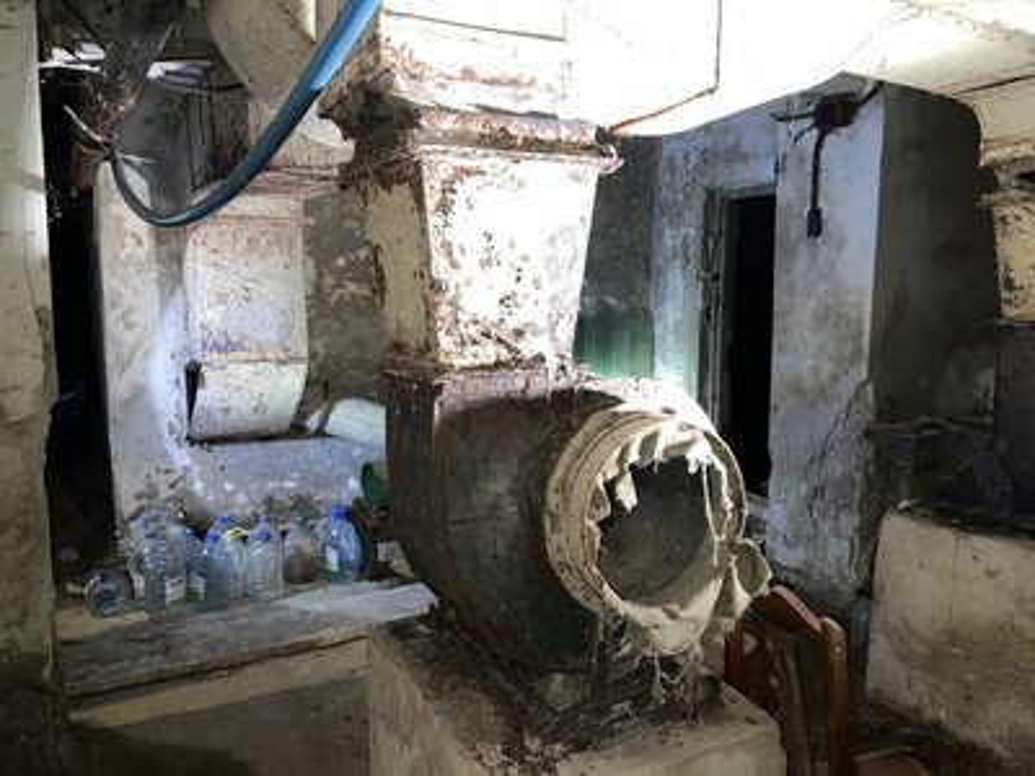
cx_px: 518
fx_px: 777
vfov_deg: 53.1
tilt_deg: -8.2
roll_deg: +0.0
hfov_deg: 67.3
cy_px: 388
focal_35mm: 26
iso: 80
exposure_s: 1/4
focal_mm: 5.7
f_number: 1.5
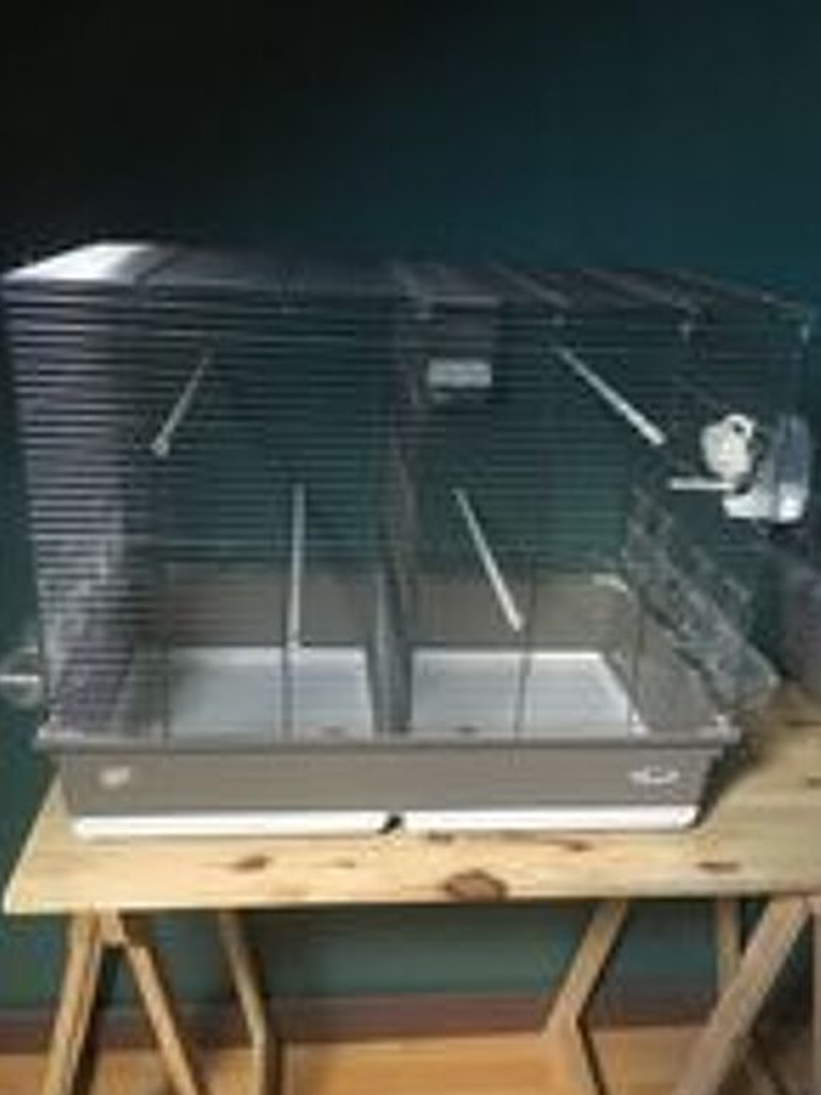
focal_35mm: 30
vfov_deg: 60.0
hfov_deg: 46.8
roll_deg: -2.3
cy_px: 563
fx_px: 949
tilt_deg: -18.0
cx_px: 418
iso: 250
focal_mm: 4.15
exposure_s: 1/17
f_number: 2.2
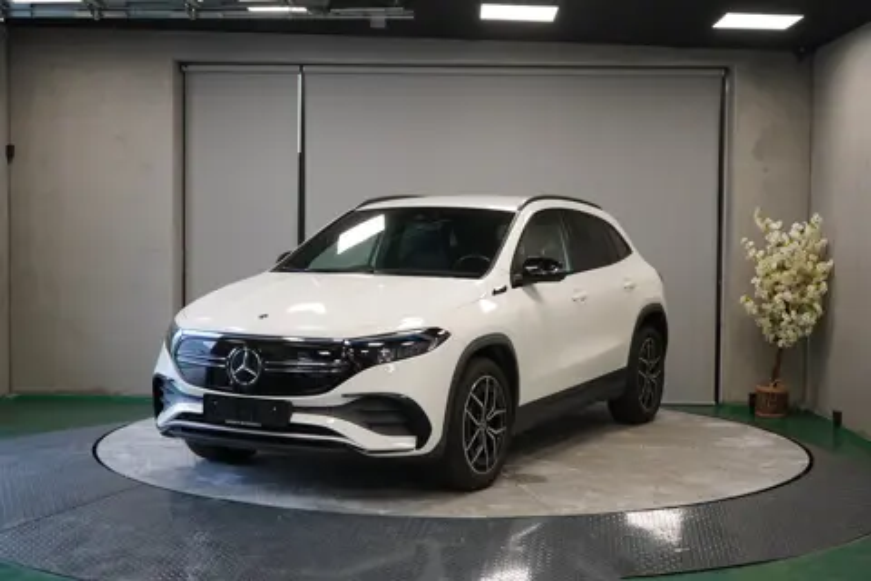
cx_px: 436
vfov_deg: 27.5
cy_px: 290
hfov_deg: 40.3
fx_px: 1185
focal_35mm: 49
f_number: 4.5
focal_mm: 49
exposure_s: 1/160
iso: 1600
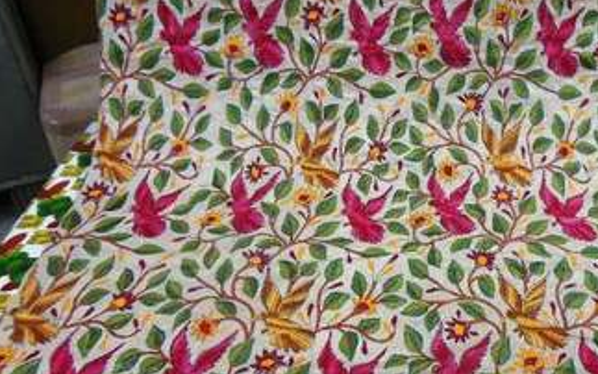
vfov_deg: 31.2
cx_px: 446
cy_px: 162
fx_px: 668
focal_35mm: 41
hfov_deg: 46.5
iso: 400
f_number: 3.2
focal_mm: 4.5
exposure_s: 1/15
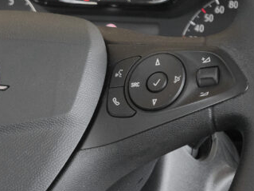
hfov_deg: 9.2
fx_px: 1540
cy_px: 96
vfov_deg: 7.1
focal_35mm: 210
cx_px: -100
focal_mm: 45
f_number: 6.4
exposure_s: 1/50
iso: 2000
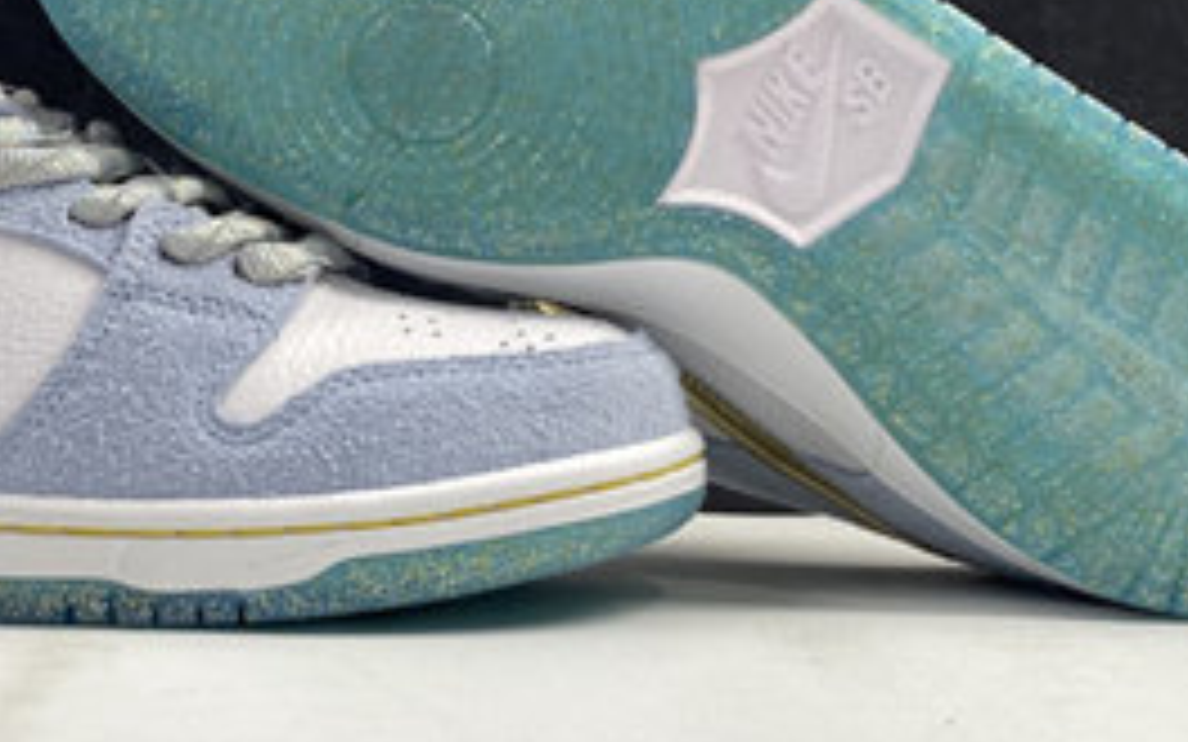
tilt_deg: +2.5
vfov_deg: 17.8
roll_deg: +0.8
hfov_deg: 27.9
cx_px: 310
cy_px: 322
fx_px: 2364
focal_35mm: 73
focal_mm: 4.25
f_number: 1.8
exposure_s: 1/100
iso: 50
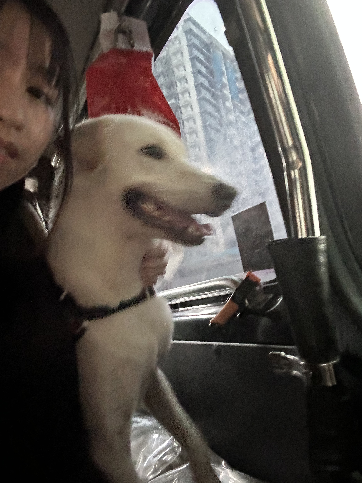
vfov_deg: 60.0
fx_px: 418
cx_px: 181
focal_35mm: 30
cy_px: 242
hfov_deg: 46.8
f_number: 1.9
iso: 640
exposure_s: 1/21
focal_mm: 2.69
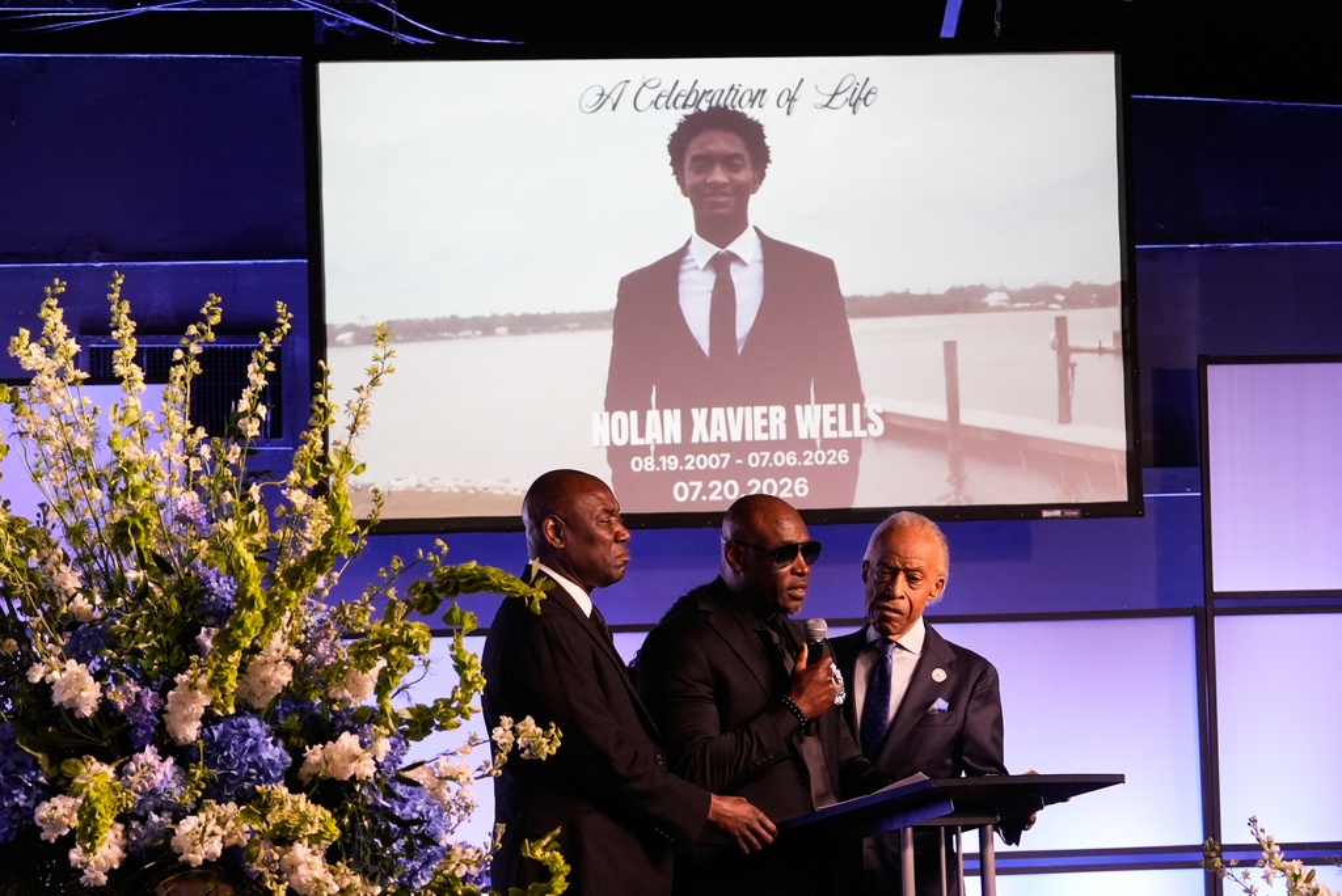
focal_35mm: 204
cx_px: 671
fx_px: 7609
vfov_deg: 6.7
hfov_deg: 10.1
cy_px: 448
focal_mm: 136
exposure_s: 1/50
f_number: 8
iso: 1250
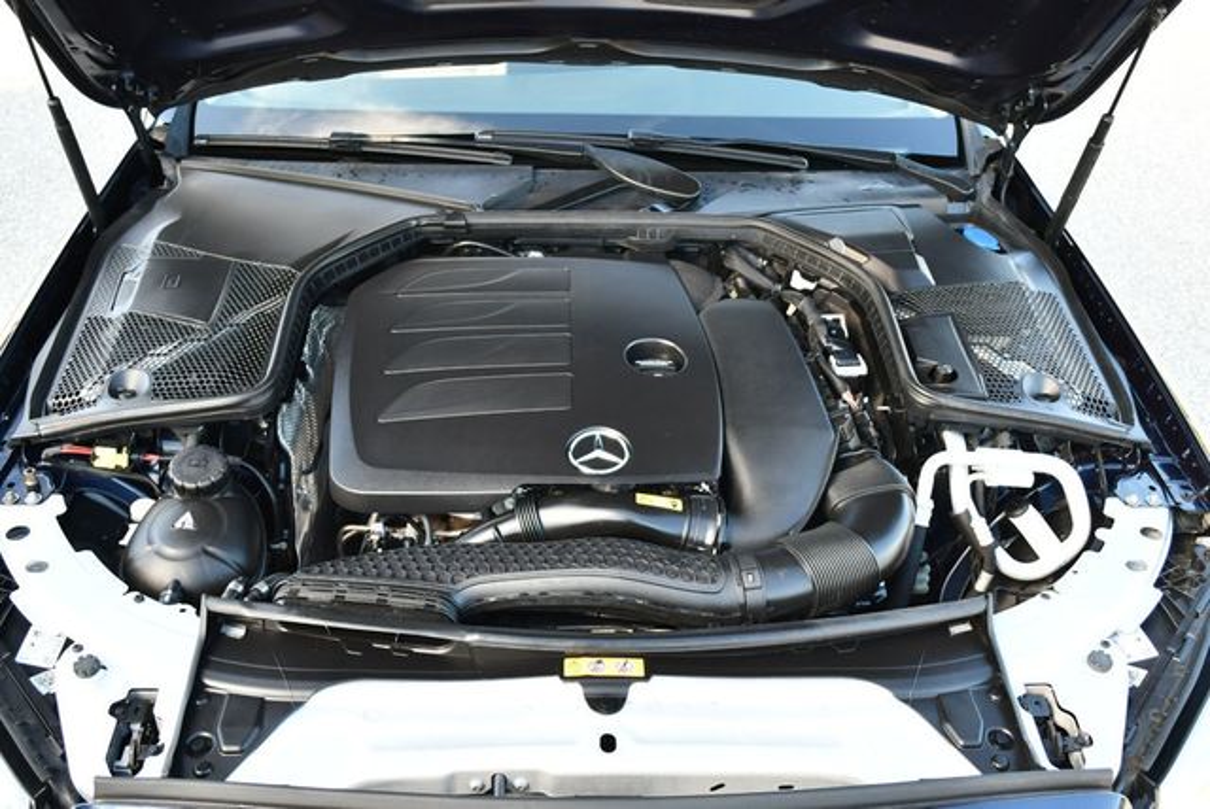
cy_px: 404
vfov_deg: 36.9
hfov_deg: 53.1
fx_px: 1211
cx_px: 605
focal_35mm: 36
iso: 500
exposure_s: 1/250
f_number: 3.5
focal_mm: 18
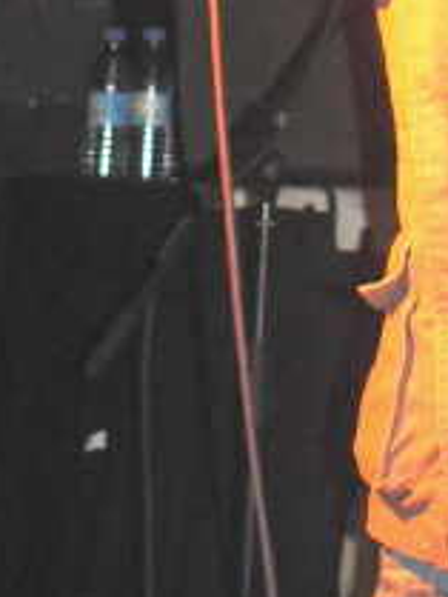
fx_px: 3137
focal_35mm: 182
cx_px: 521
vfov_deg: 10.7
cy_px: -64
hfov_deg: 8.1
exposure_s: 1/60
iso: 400
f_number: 3.2
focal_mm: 11.4
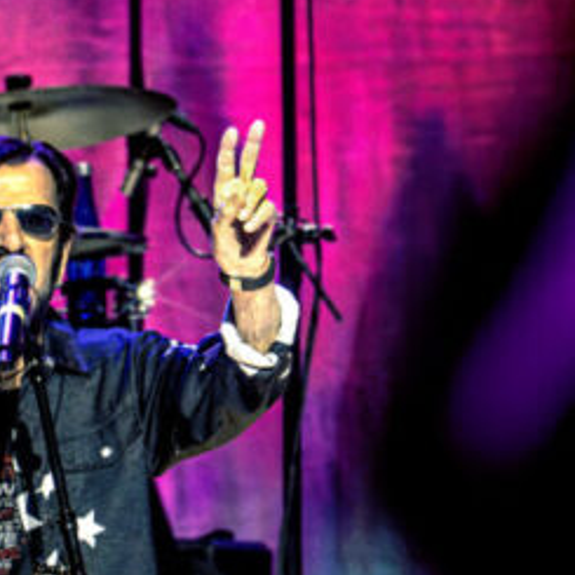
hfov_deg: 2.0
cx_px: 406
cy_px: 295
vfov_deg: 2.0
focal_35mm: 887
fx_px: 16669
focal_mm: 400
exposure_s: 1/160
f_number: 8
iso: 2000
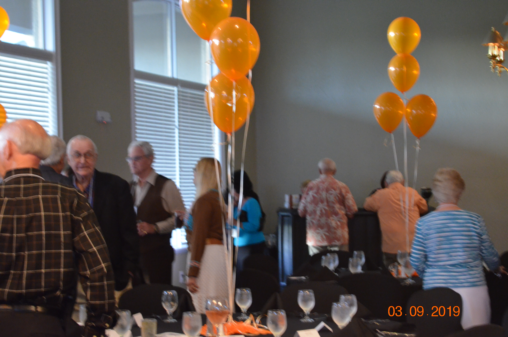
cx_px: 254
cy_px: 168
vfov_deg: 16.5
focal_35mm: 82
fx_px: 1162
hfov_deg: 24.7
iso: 3200
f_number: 5.6
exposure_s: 1/15
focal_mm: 55
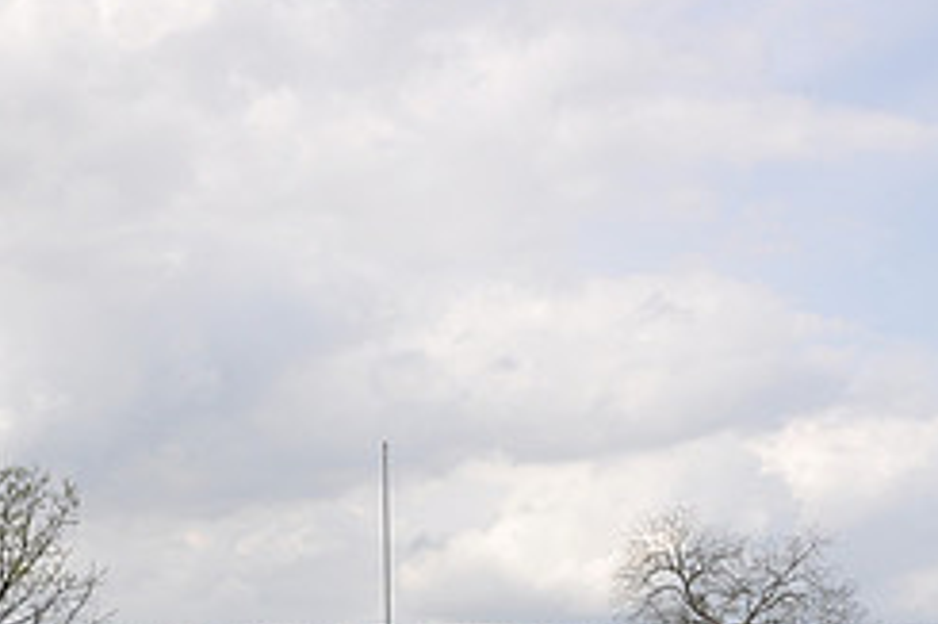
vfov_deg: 16.8
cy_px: 714
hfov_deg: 25.8
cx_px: 647
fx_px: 2031
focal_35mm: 78
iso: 200
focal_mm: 22
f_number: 6.3
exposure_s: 1/160
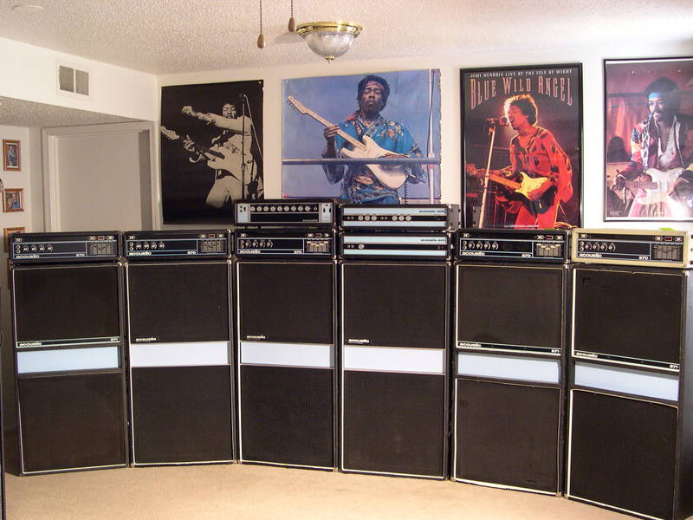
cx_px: 346
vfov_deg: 34.3
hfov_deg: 44.8
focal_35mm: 42
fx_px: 841
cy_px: 260
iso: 400
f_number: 2.9
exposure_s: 1/3.4
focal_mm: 9
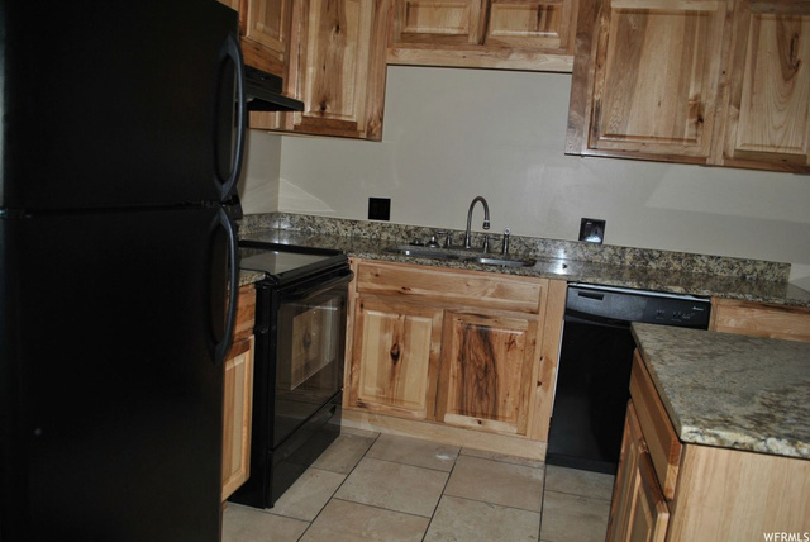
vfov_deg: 48.0
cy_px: 271
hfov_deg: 67.3
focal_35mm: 27
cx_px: 405
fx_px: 608
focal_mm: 18
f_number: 3.5
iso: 200
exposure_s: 1/60
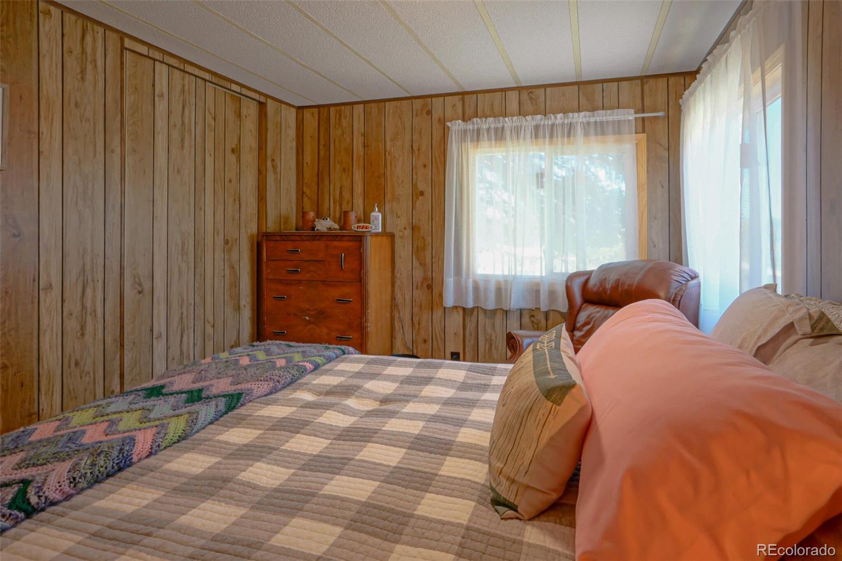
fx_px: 444
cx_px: 421
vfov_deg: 64.5
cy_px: 280
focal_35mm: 19
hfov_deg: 86.9
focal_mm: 19
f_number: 11
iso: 400
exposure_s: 1/8
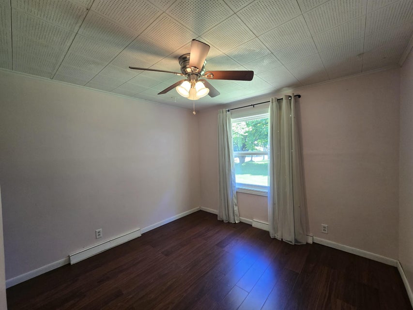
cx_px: 206
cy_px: 155
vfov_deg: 89.9
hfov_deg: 106.2
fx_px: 155
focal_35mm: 13
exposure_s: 1/60
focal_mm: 2.2
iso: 125
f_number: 2.2
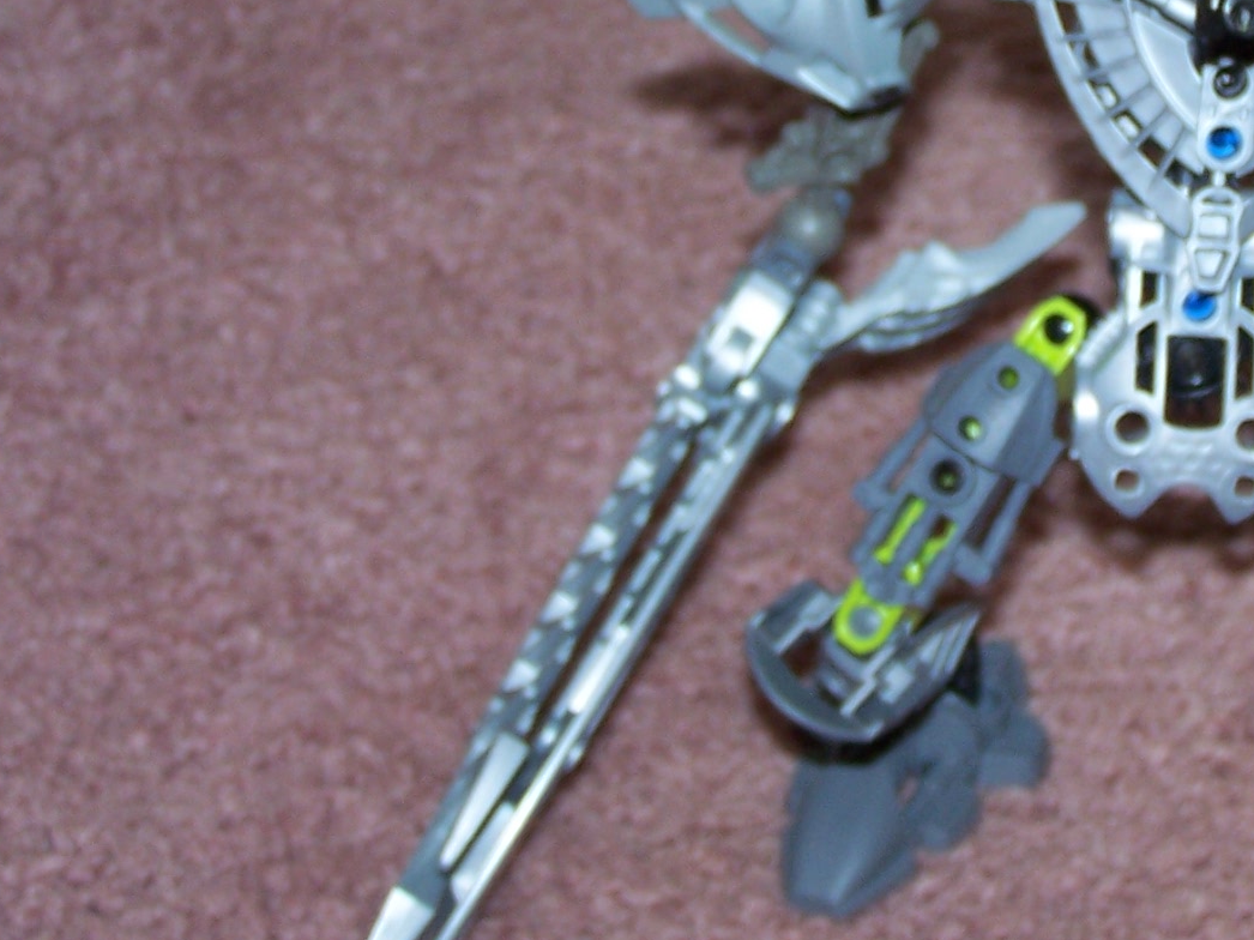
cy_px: 74
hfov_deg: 15.0
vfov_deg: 11.3
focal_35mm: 130
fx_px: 4708
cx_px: 1116
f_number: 3.1
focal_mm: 9.8
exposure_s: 1/45
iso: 80
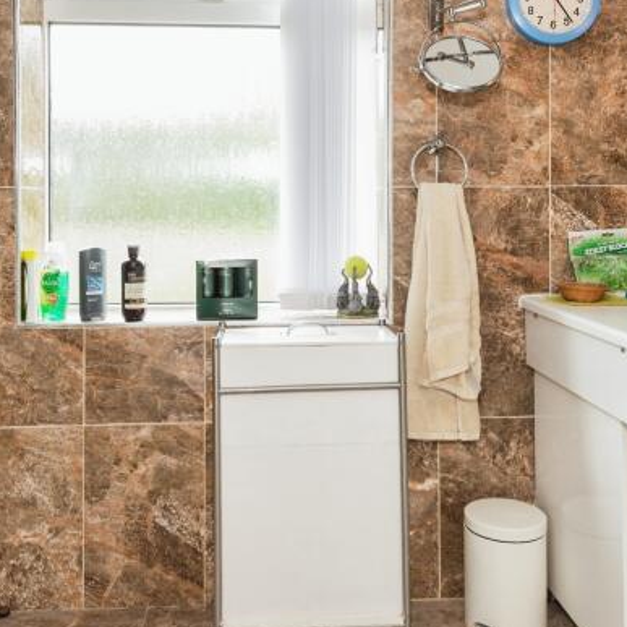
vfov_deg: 45.6
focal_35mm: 36
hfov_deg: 46.0
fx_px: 738
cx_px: 306
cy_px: 232
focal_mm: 16
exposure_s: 1/2
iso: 200
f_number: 8
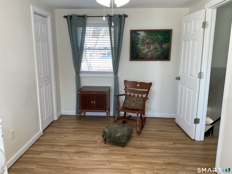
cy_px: 87
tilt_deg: -12.7
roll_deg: -0.8
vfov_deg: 48.2
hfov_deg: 61.7
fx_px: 194
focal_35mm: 29
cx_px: 116
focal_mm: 3
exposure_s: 1/60
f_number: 1.8
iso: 64
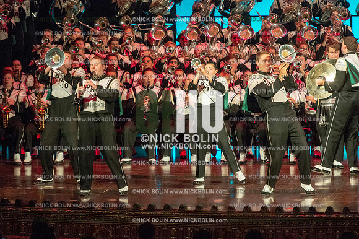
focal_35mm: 240
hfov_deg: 8.6
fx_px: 2392
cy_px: 120
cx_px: 180
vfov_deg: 5.7
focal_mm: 240
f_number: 5.6
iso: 8000
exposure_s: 1/320
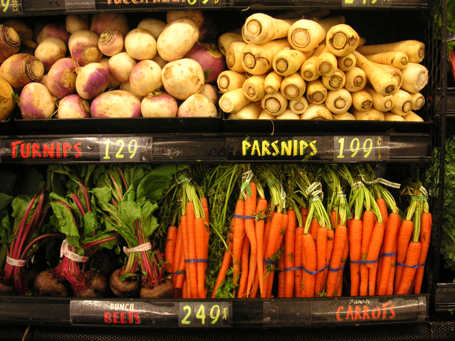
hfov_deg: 50.1
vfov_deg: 38.7
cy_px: 170
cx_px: 228
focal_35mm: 37
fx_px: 486
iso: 100
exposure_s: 1/30
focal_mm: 6.1
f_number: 2.8
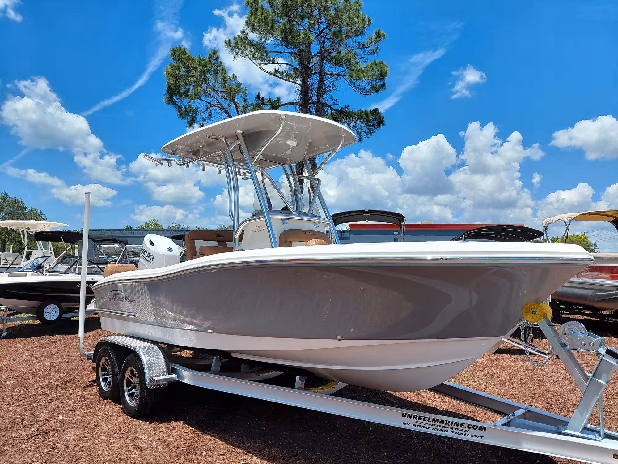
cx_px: 309
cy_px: 232
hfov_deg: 69.4
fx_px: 446
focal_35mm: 25
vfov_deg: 54.9
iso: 50
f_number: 1.8
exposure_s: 1/3389
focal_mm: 4.69
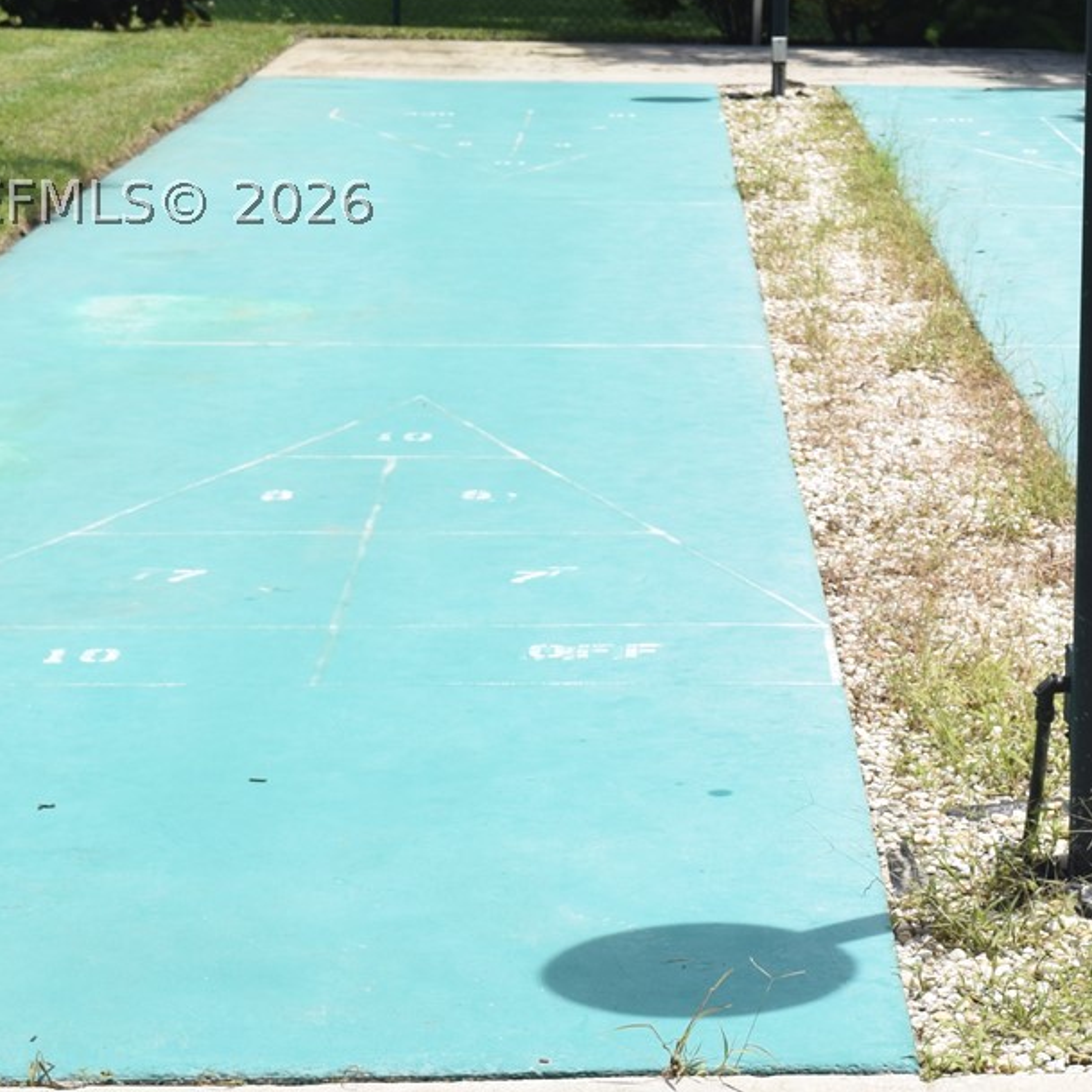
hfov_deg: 15.5
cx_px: 1077
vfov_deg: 15.7
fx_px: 3933
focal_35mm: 110
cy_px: 198
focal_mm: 31
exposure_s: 1/200
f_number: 8
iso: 100
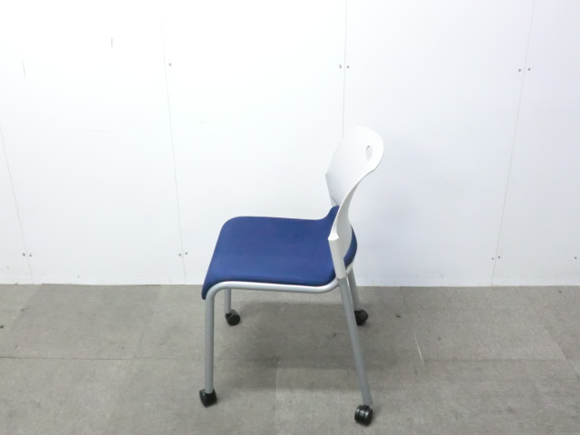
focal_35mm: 38
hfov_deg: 49.0
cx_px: 290
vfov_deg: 37.7
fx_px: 637
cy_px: 218
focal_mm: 6.9
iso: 800
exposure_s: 1/30
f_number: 3.9
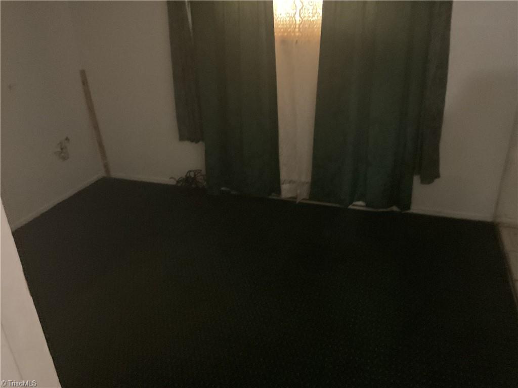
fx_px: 434
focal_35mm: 29
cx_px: 259
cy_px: 194
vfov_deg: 48.2
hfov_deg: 61.7
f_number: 1.8
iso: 1000
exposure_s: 1/15
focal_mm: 3
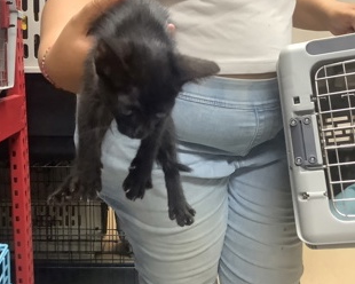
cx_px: 176
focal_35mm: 41
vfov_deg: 36.4
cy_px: 124
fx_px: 431
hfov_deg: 44.8
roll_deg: -0.6
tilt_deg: -7.1
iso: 250
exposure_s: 1/60
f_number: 2.4
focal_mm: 3.3
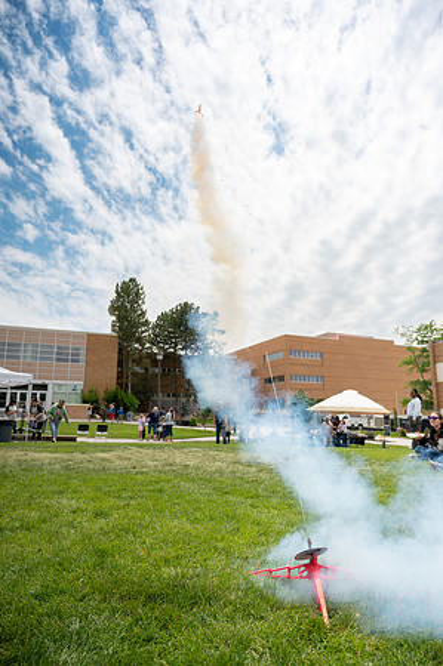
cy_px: 333
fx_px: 444
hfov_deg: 53.0
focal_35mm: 24
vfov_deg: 73.8
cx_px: 222
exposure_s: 1/5000
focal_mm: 24
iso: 250
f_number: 4
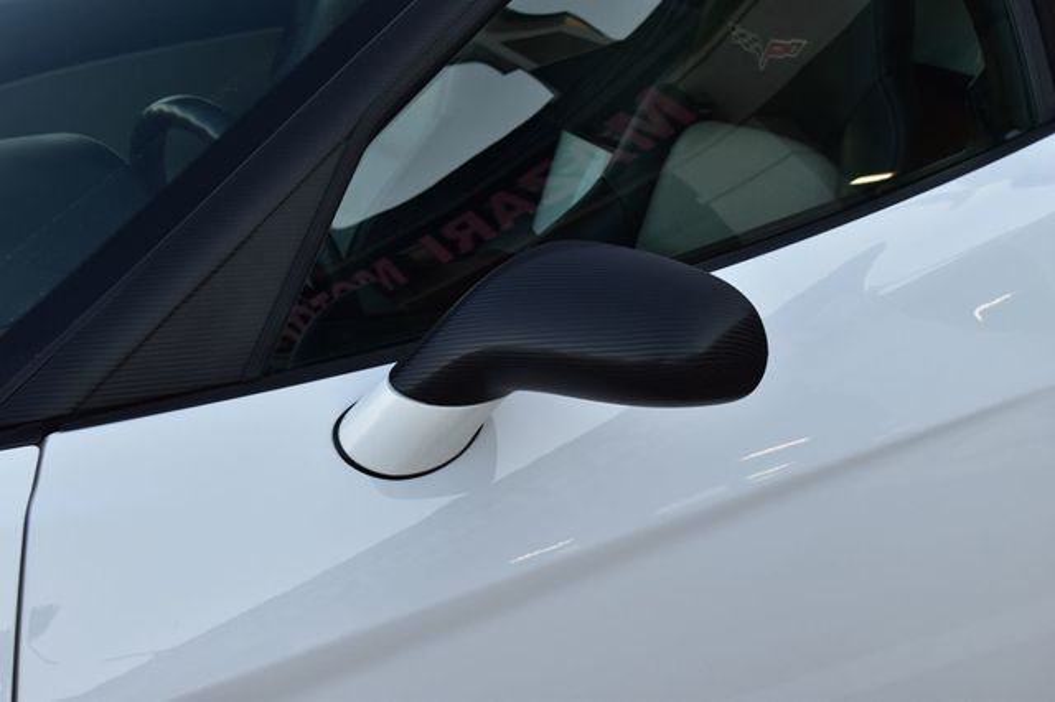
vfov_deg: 19.7
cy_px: 351
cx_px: 528
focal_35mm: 69
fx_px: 2021
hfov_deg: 29.3
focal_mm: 46
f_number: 8
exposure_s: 1/80
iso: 400
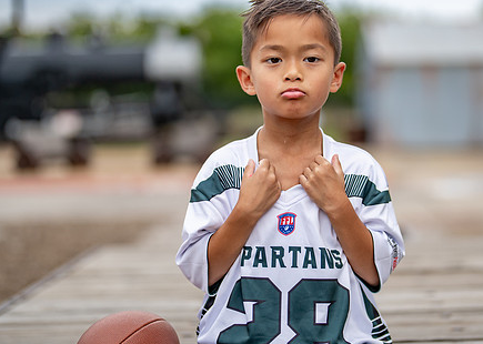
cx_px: 308
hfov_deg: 26.3
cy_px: 174
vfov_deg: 19.0
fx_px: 1028
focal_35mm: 75
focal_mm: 50
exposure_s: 1/2000
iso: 250
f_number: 1.2
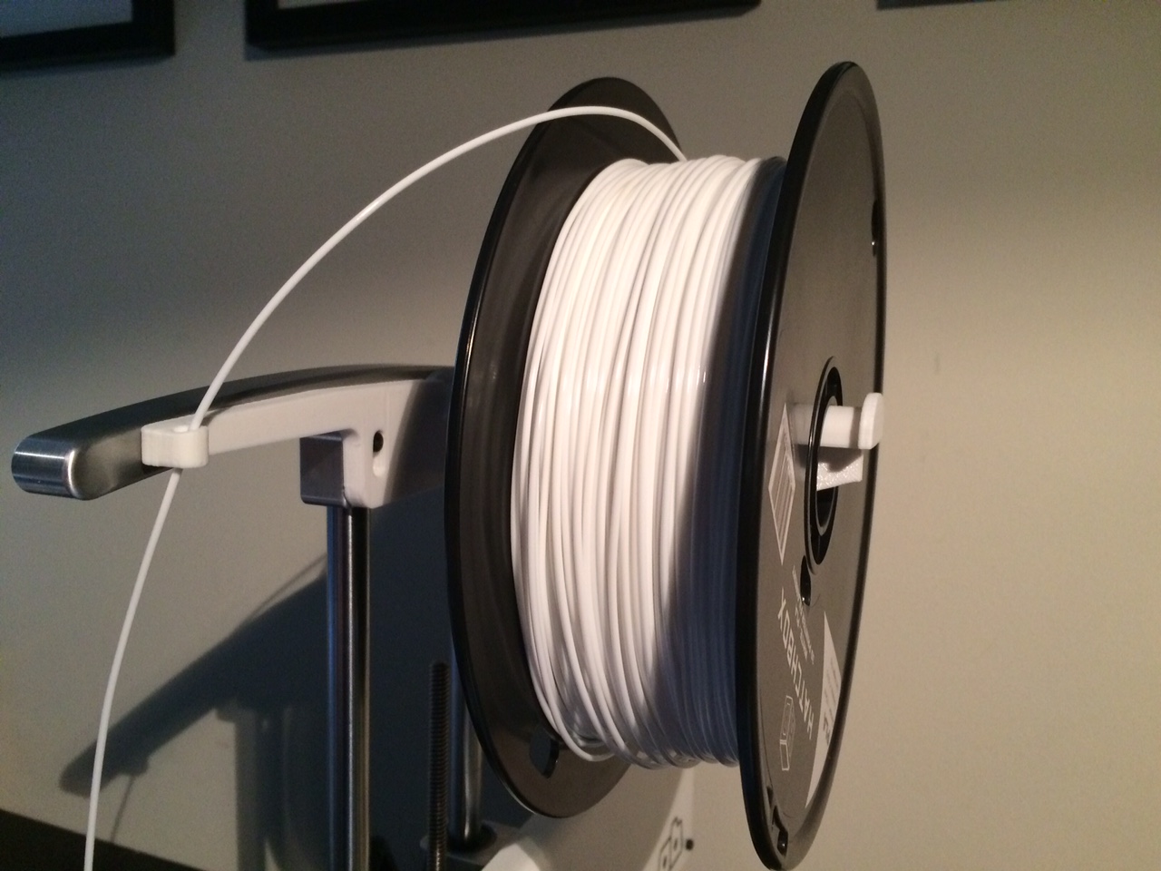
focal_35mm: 29
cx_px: 580
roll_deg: -0.2
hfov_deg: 61.7
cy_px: 436
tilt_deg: -7.5
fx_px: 973
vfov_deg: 48.2
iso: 200
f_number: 2.2
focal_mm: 4.15
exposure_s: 1/30
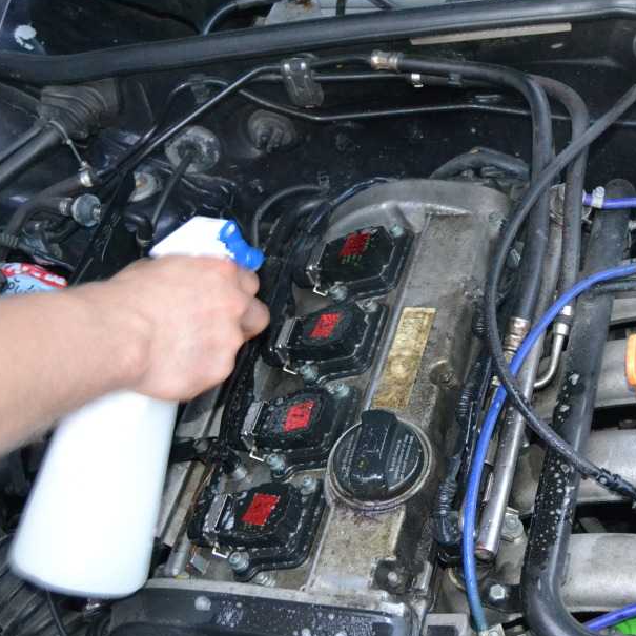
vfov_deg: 30.5
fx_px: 1164
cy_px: 345
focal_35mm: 56
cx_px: 387
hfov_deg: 30.5
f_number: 4
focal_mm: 26
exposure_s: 1/60
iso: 2800
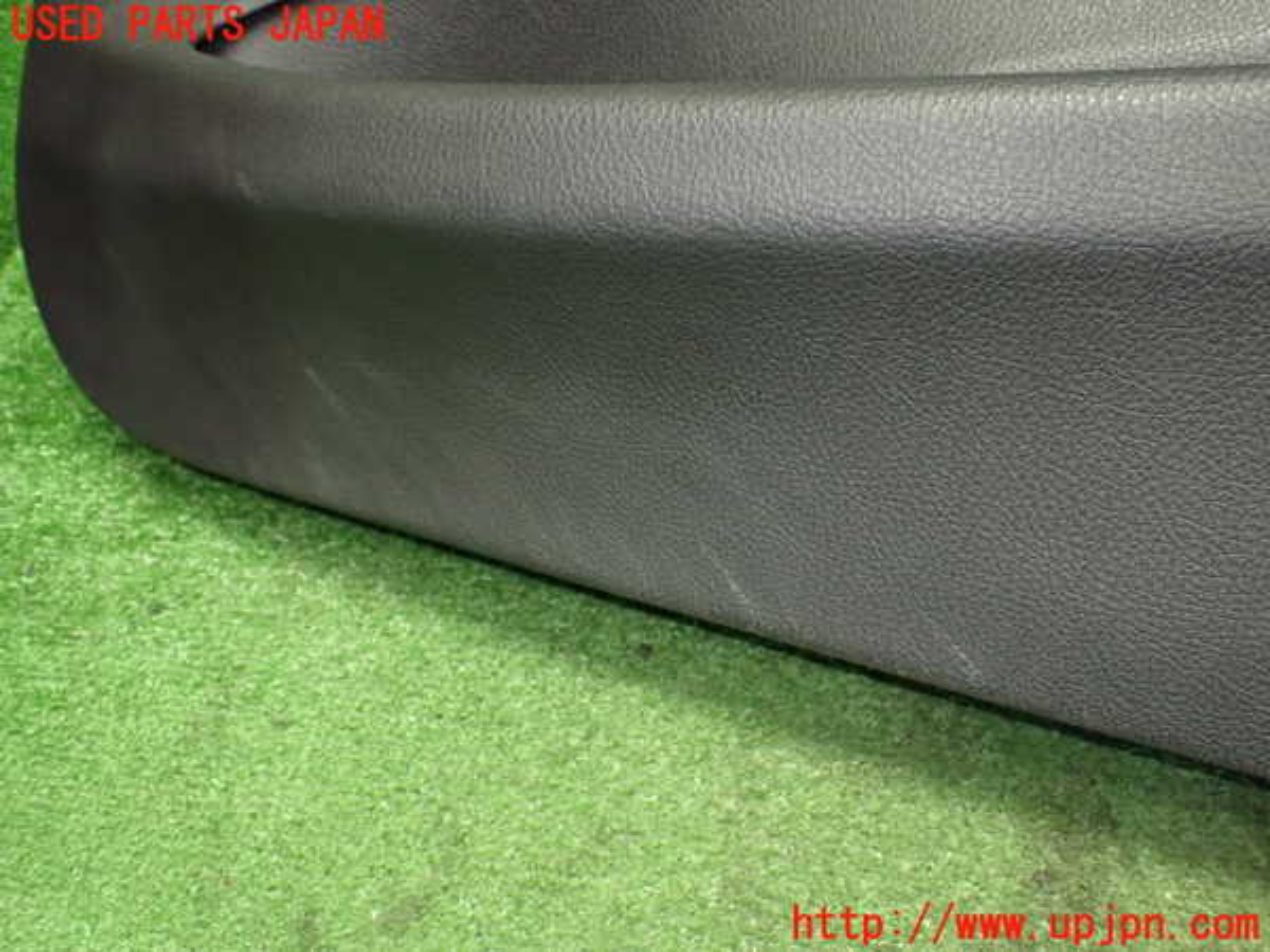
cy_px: 476
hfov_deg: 60.0
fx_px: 1101
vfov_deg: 46.8
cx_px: 635
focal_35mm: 30
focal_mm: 5.4
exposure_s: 1/50
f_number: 2.3
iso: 800
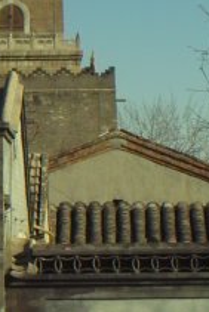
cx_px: 39
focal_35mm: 201
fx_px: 1747
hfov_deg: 6.8
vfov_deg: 10.2
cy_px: 69
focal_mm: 31
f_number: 13
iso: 200
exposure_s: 1/250
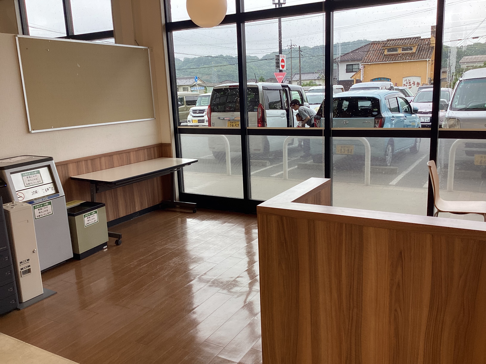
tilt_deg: -13.0
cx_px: 243
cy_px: 182
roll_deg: -0.1
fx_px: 435
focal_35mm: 31
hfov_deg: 58.4
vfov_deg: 45.4
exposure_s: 1/185
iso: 25
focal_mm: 3.3
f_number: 2.4
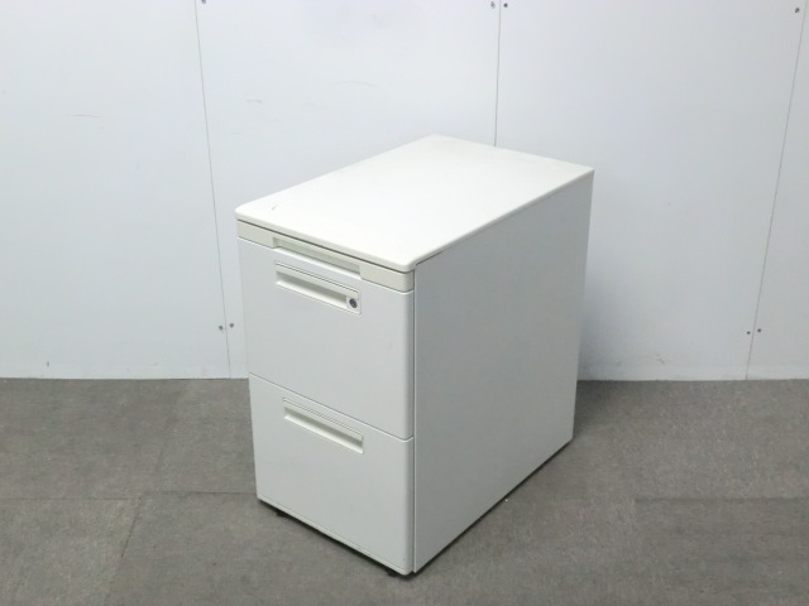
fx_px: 1052
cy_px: 303
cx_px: 404
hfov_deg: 42.1
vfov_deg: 32.2
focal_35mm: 45
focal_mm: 8.2
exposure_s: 1/40
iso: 800
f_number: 4.3
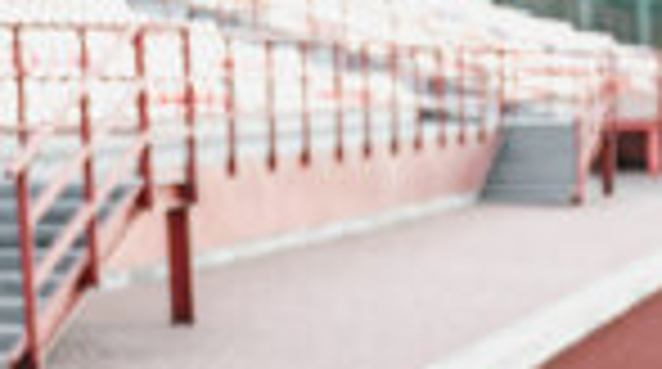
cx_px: 1000
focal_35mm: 175
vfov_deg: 6.7
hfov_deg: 11.8
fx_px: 3066
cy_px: 742
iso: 800
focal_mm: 40
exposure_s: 1/250
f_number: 2.8
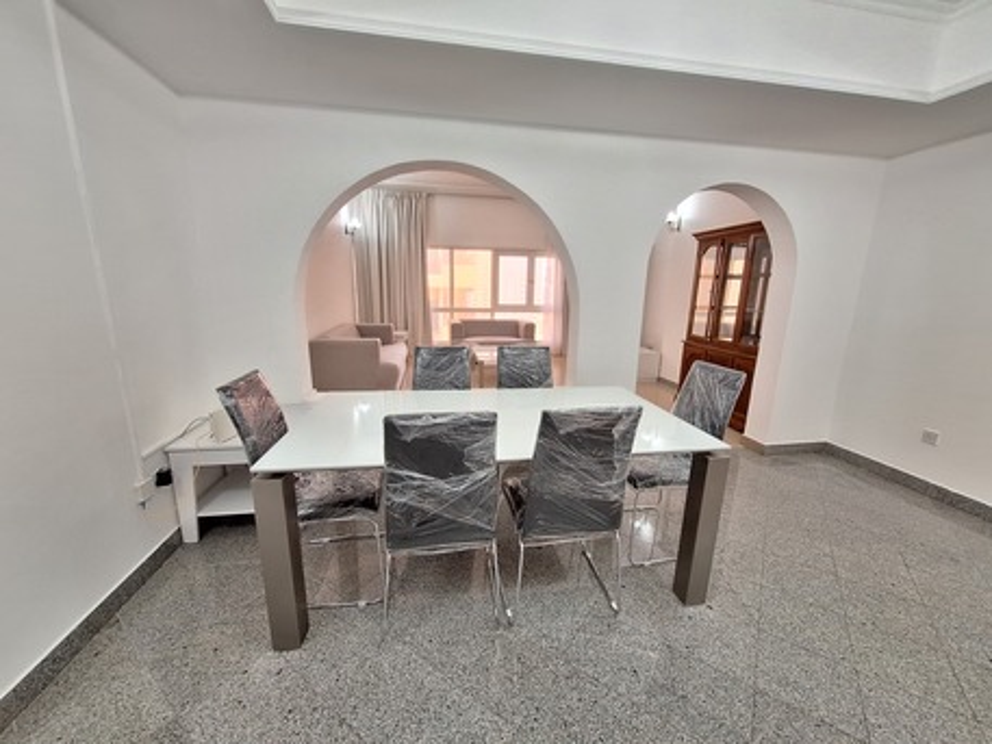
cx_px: 496
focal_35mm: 13
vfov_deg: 89.9
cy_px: 372
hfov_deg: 106.2
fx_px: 373
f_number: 2.2
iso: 160
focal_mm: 1.74
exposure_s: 1/33
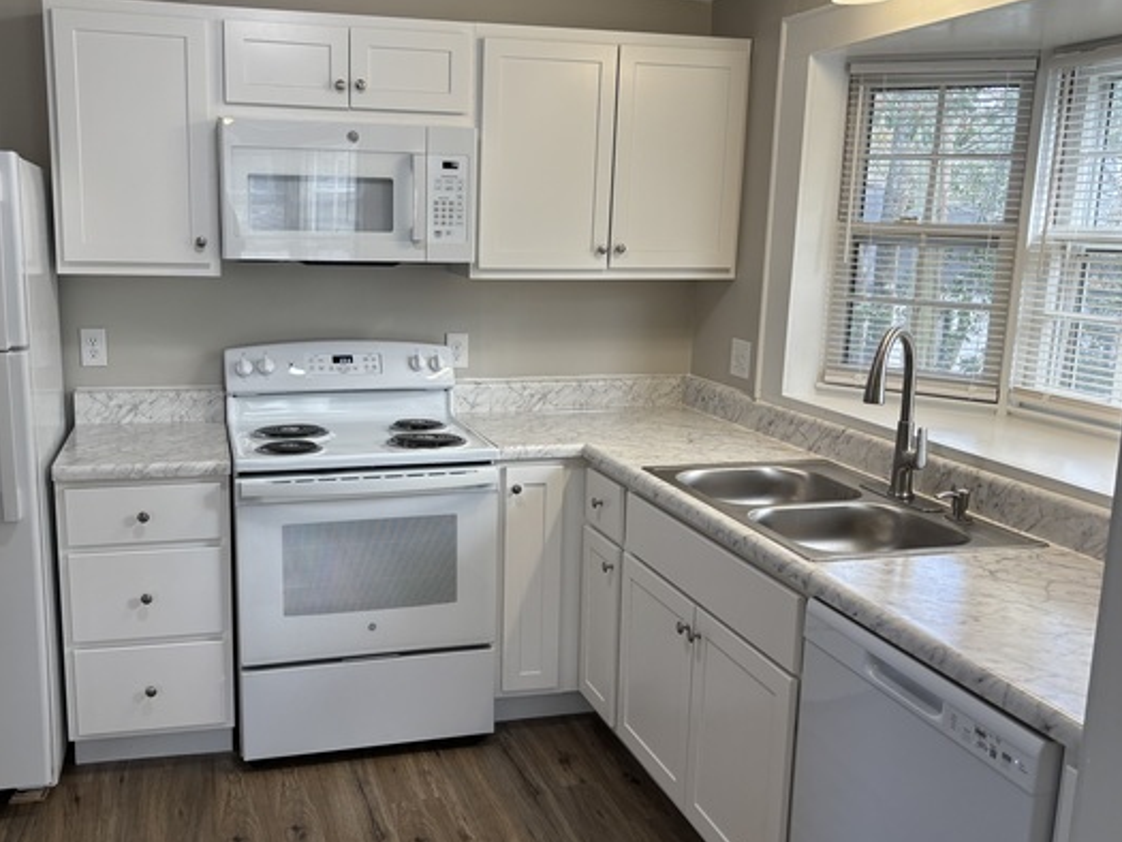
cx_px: 469
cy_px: 427
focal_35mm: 33
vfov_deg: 43.0
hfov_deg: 55.1
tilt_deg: -11.5
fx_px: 1070
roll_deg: -1.7
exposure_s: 1/120
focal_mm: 5.96
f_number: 1.6
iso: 64
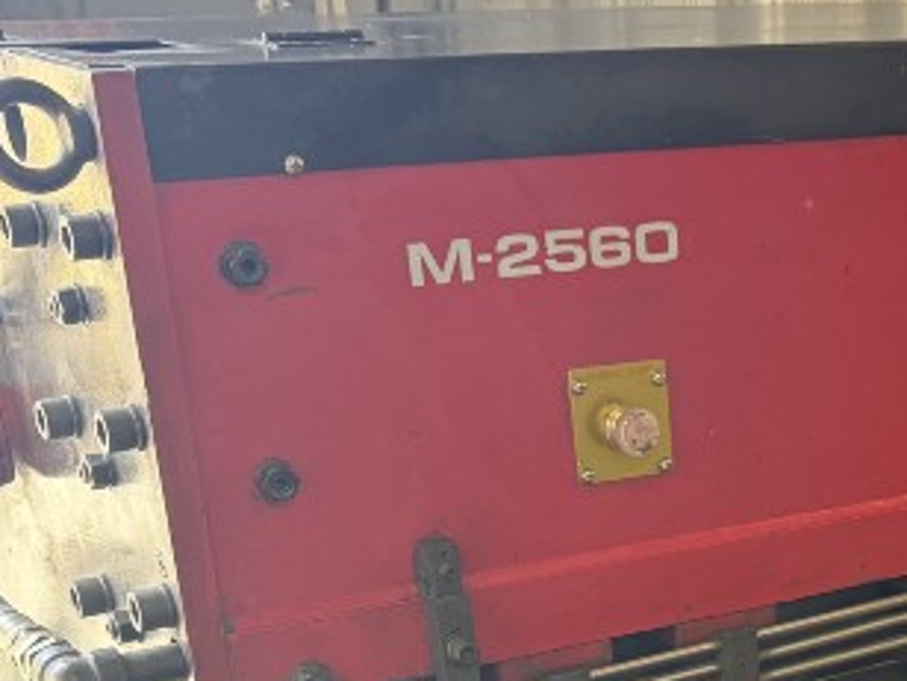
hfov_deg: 23.0
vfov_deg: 17.8
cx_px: 1084
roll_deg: -1.2
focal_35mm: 78
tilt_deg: -23.9
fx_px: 2044
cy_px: 852
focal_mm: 6.76
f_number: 1.78
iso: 200
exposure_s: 1/102
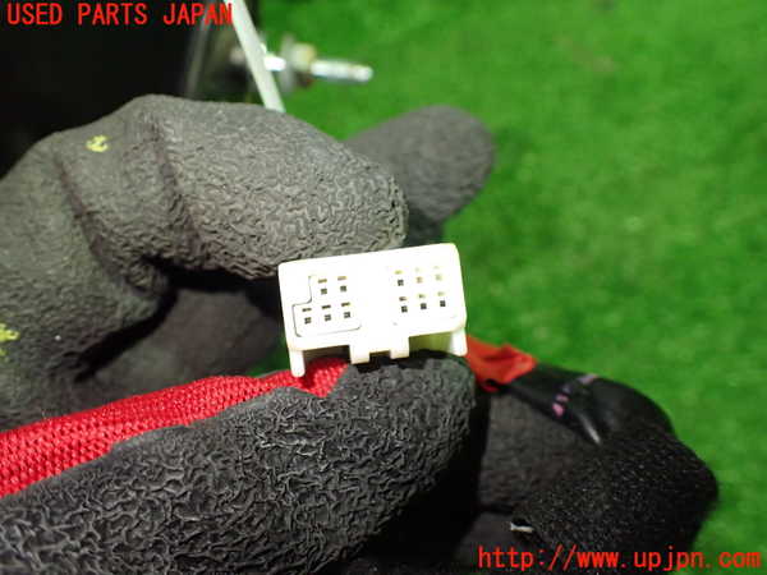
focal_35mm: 30
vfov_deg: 46.8
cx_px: 384
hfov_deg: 60.0
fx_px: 665
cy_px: 288
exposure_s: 1/125
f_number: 2.3
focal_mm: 5.4
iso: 800
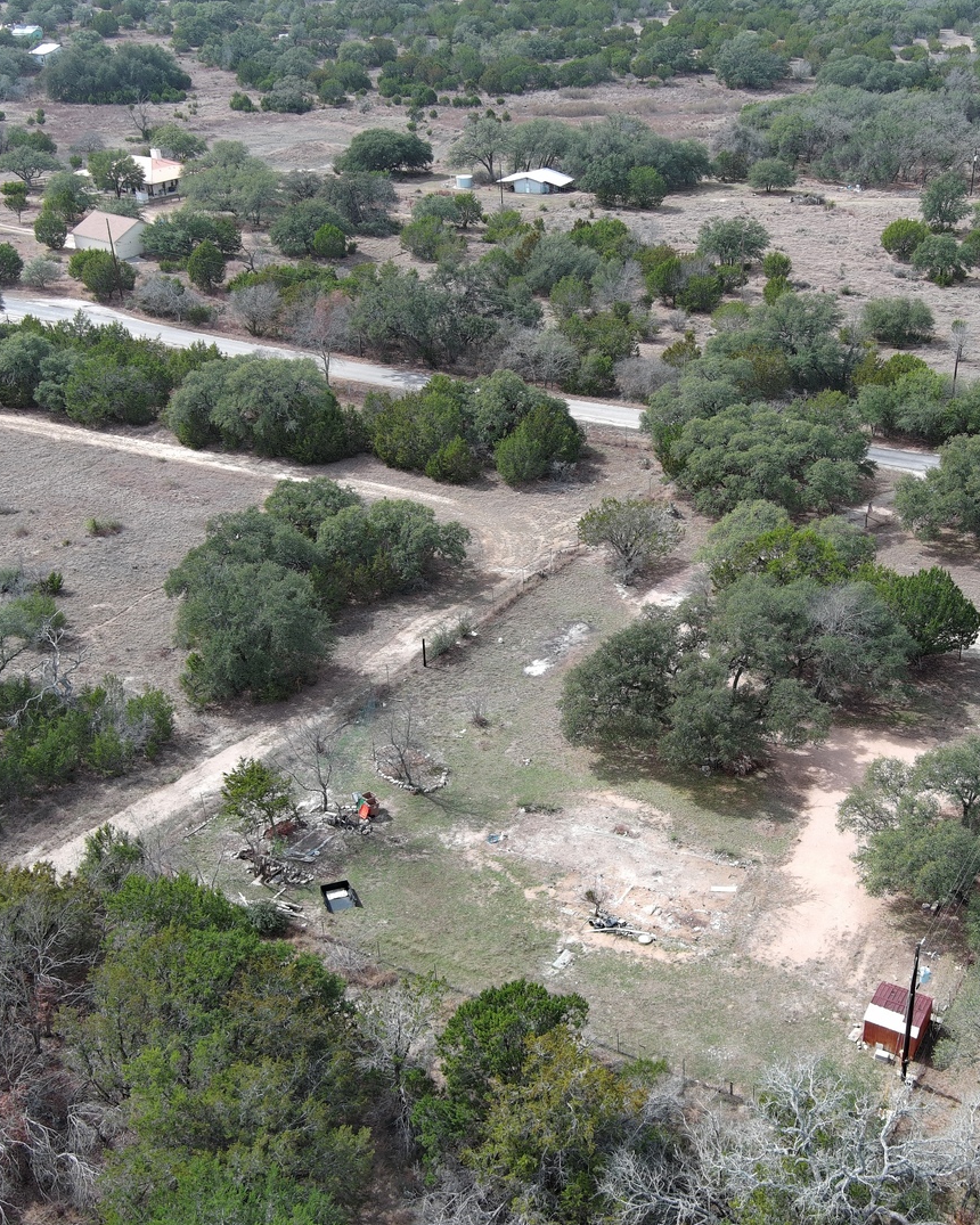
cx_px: 610
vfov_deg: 44.8
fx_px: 1486
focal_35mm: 41
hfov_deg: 36.3
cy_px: 613
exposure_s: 1/589
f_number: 2.8
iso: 100
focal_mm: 10.57
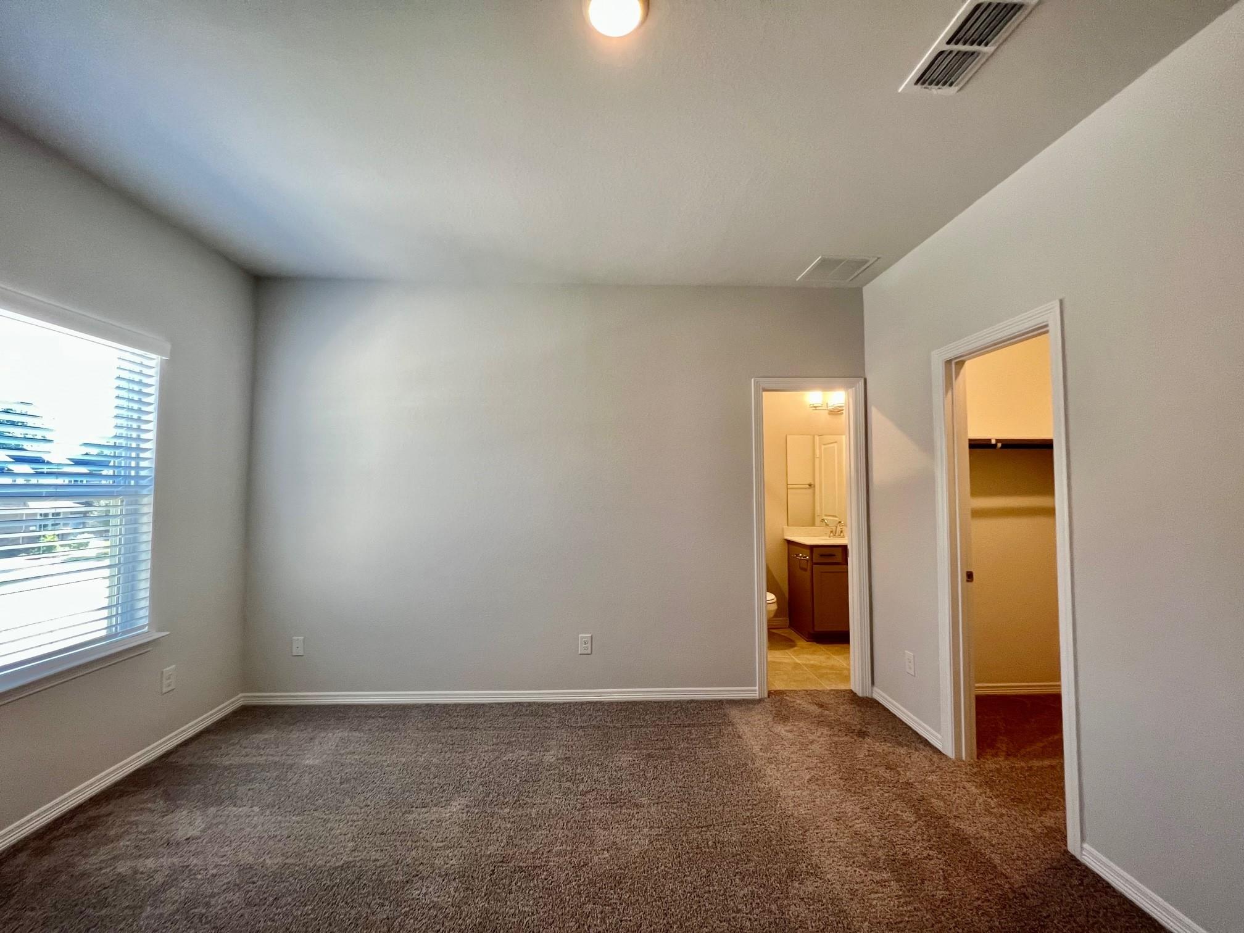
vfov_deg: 89.9
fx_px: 467
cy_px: 466
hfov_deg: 106.2
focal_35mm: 13
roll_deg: -0.5
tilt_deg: +1.2
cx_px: 622
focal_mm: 1.57
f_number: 1.8
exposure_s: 1/120
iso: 250
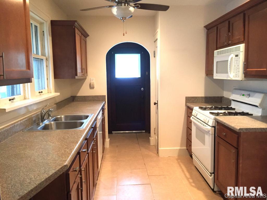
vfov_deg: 48.2
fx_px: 224
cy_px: 100
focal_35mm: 29
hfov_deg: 61.7
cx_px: 134
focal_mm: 4.15
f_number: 2.2
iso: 250
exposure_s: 1/24
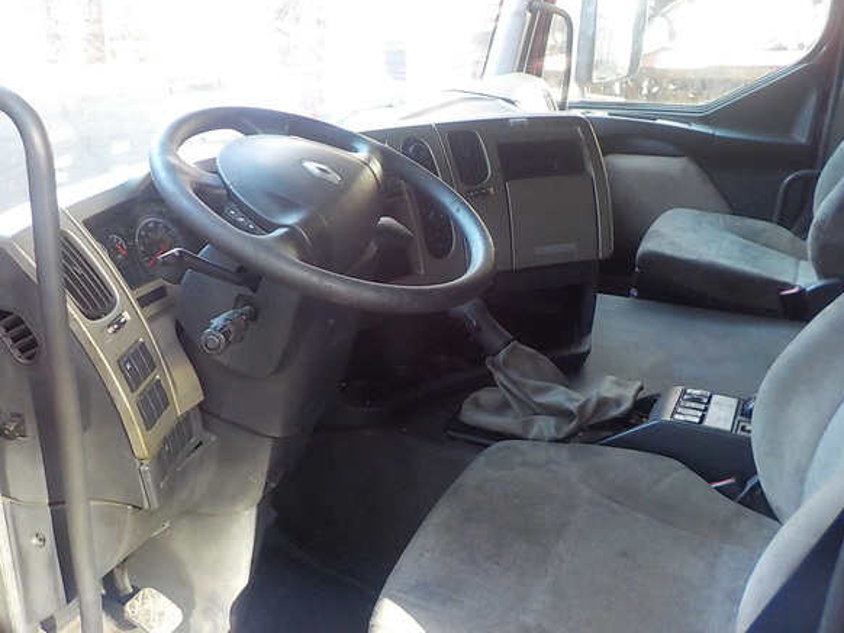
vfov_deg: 42.9
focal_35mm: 33
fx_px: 804
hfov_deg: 55.4
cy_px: 296
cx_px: 406
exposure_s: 1/25
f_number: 3.3
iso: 400
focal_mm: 4.1
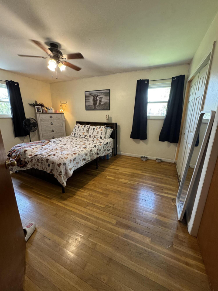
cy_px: 146
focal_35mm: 14
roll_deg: +0.4
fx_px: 118
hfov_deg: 85.7
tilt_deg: -14.4
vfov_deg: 102.1
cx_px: 109
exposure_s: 1/60
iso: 200
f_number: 2.2
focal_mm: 2.22
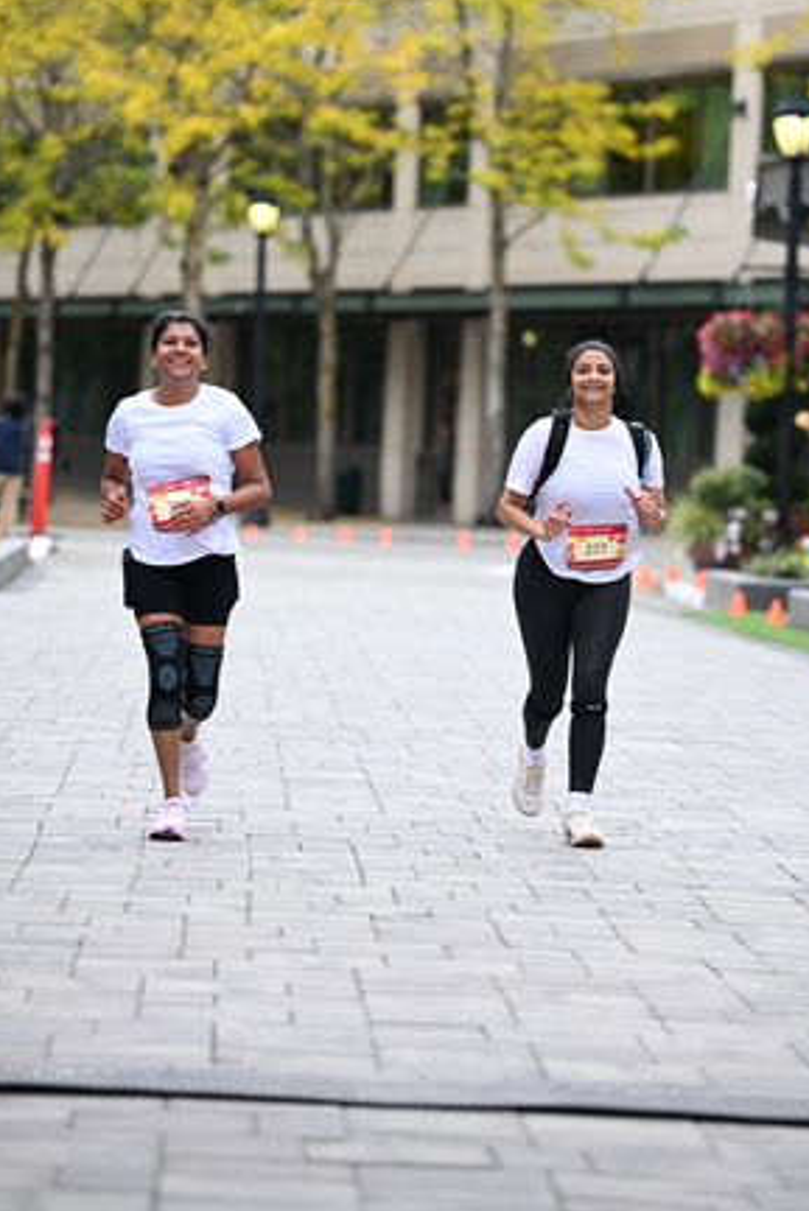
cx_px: 458
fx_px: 5557
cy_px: 484
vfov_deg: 12.4
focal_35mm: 165
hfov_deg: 8.3
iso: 640
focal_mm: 130
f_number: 2.8
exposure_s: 1/2500
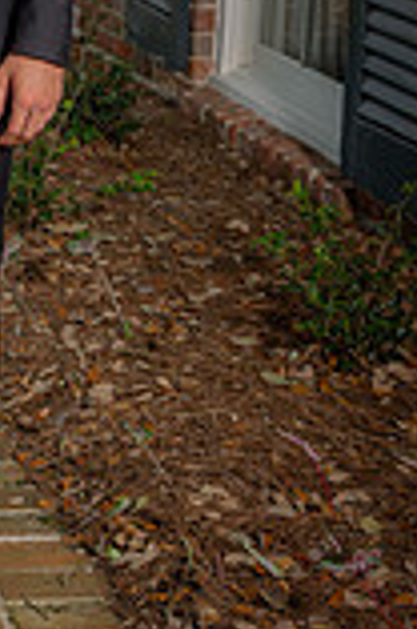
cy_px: -24
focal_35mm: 112
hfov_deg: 11.7
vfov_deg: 17.8
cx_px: -172
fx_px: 1954
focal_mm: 39
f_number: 5.6
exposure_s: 1/160
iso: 100
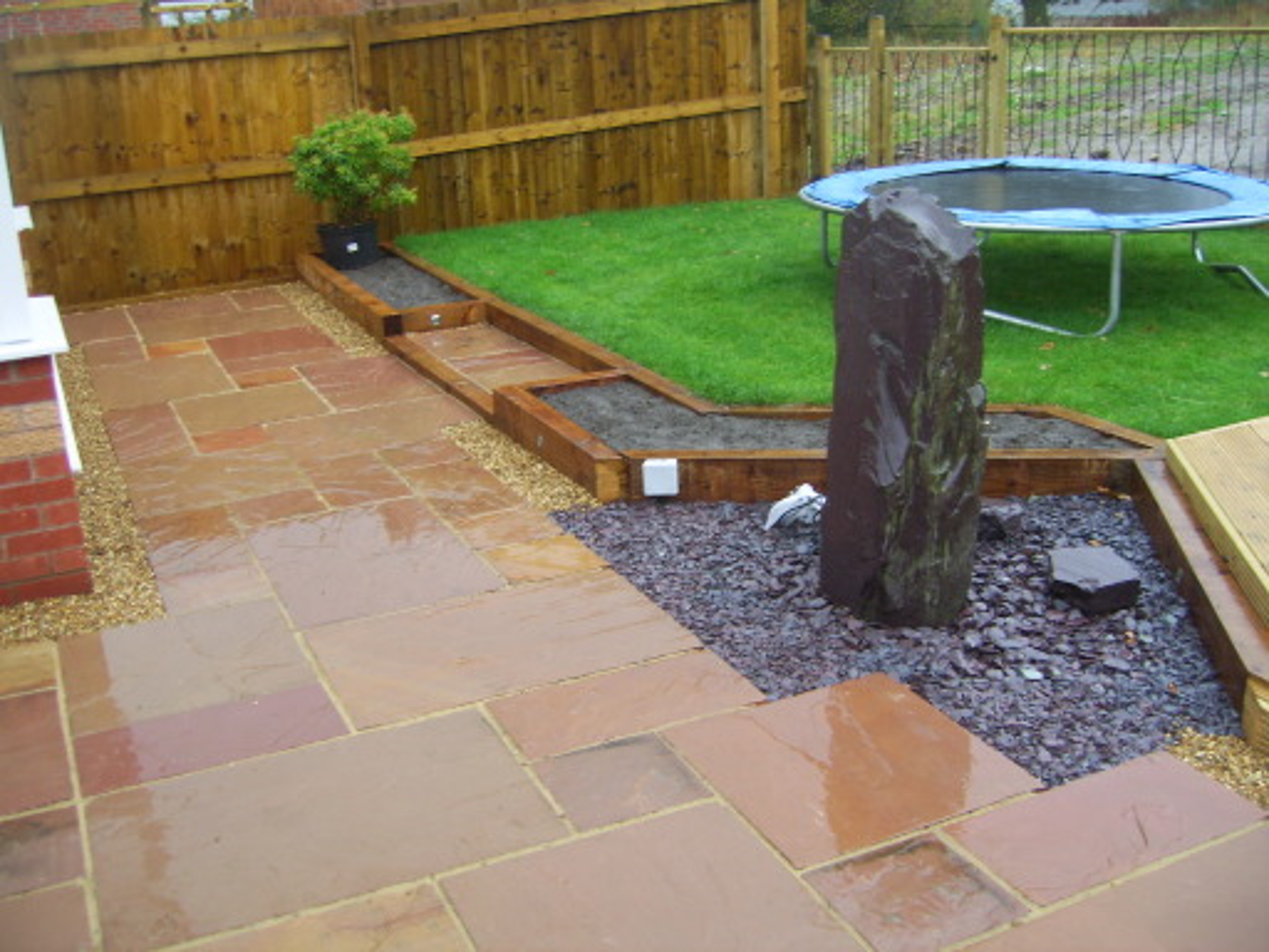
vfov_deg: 37.7
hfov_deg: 49.0
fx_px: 1393
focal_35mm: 38
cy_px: 476
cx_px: 634
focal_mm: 7.8
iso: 50
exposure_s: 1/40
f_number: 2.8
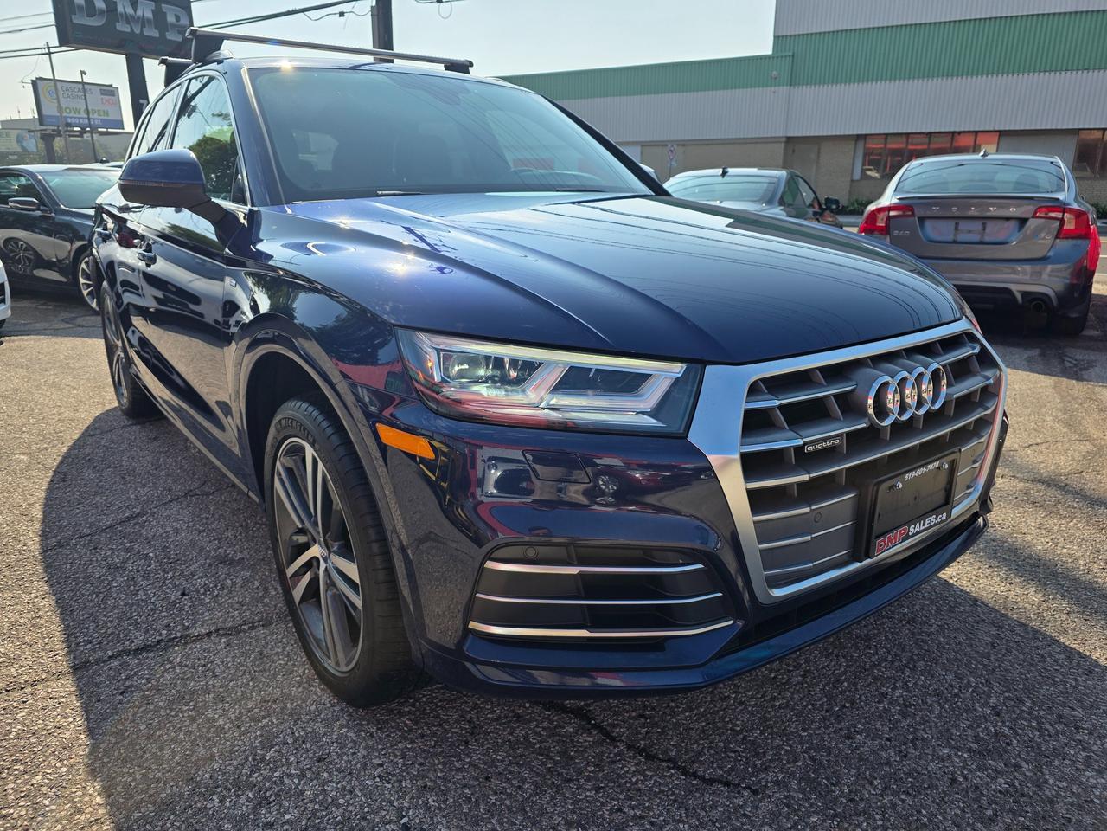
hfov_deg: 73.9
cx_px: 554
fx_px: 736
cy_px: 416
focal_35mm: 23
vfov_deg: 58.9
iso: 80
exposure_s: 1/6809
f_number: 1.7
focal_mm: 6.3
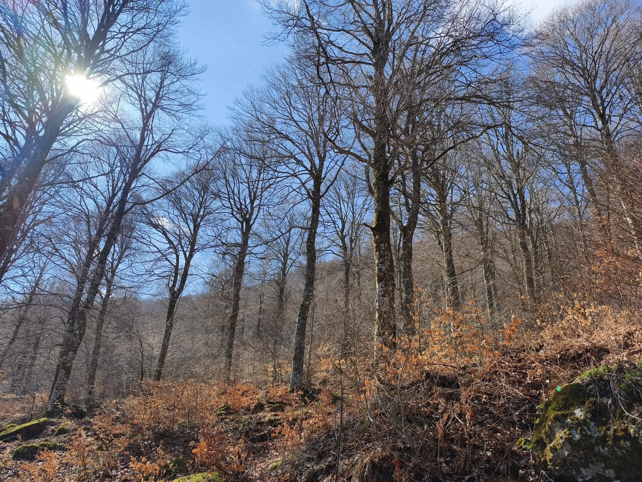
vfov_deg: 58.9
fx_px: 427
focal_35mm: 23
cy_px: 241
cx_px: 321
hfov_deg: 73.9
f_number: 1.7
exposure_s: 1/943
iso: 50
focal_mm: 6.06
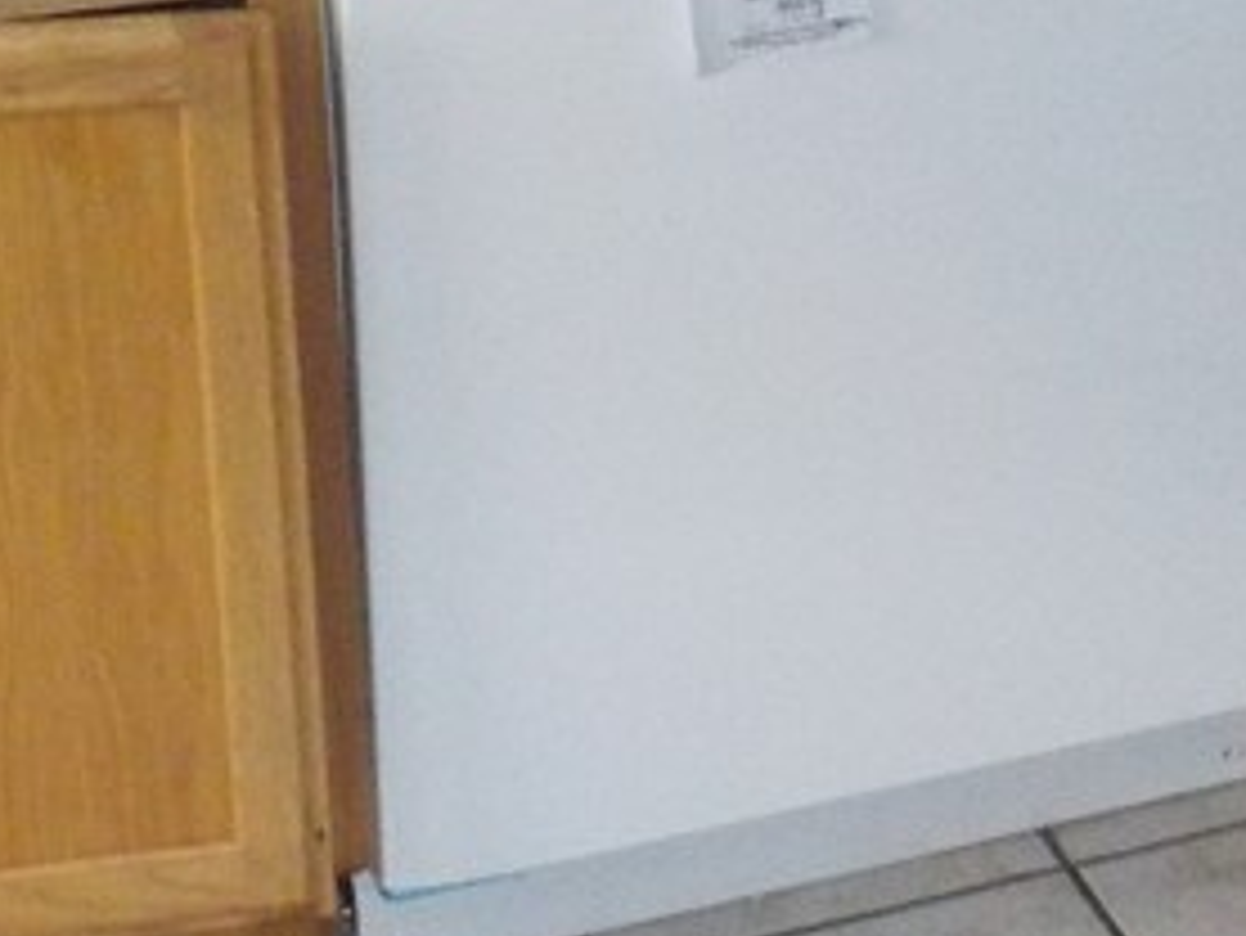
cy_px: -328
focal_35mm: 111
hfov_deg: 17.0
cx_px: 1484
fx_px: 3997
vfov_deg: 12.9
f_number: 3.3
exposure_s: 1/15
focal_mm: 4.1
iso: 500
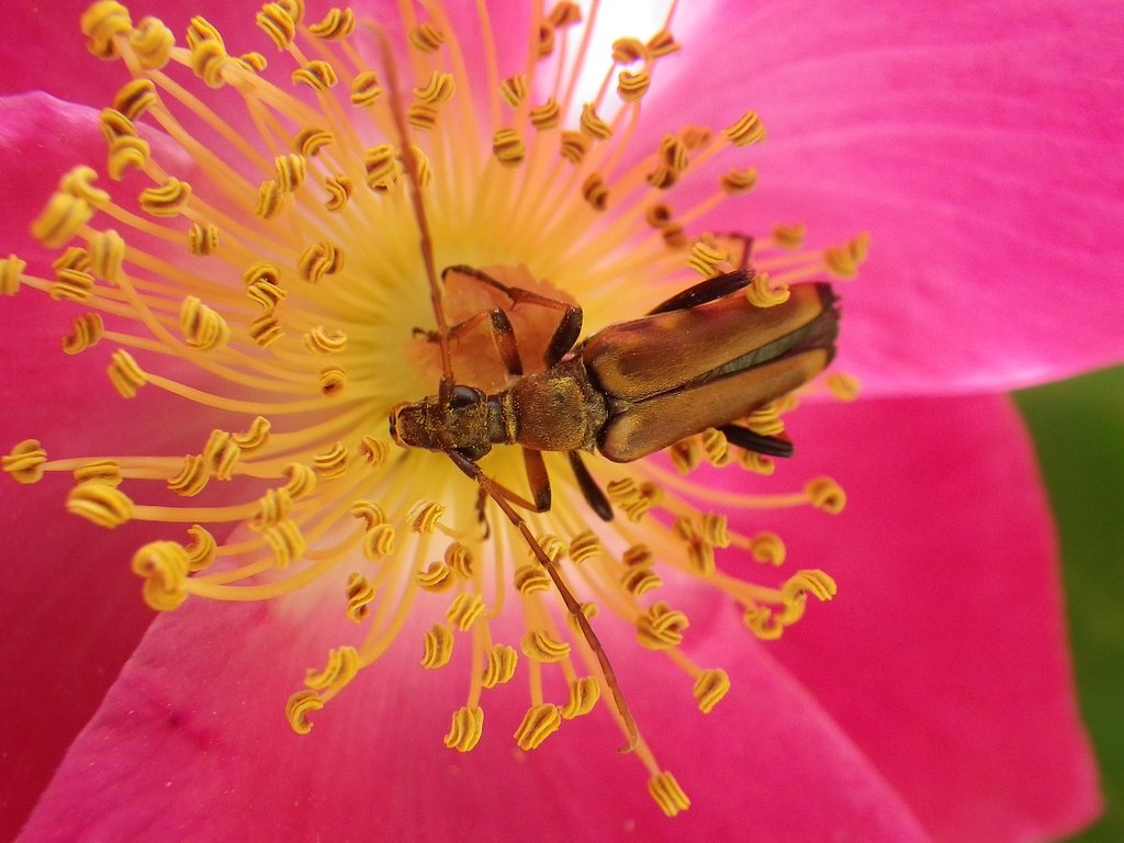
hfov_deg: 44.8
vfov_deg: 34.3
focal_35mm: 42
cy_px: 422
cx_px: 562
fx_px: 1364
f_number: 4.2
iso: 160
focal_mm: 7.5
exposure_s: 1/60
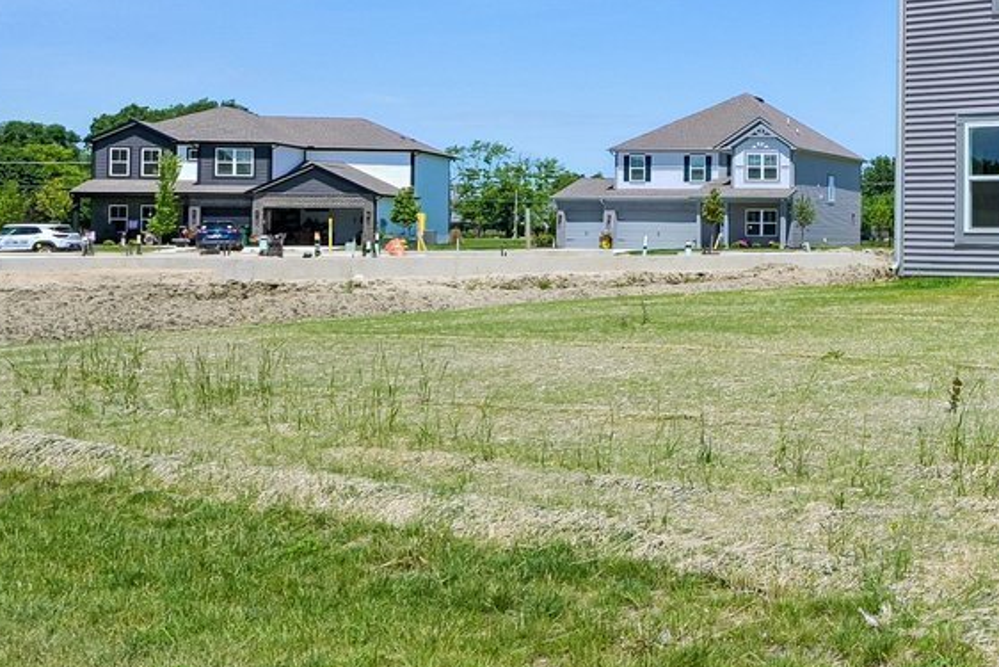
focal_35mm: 51
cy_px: 200
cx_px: 1225
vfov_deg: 26.3
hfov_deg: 31.8
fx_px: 1416
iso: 100
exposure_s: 1/400
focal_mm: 14
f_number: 8
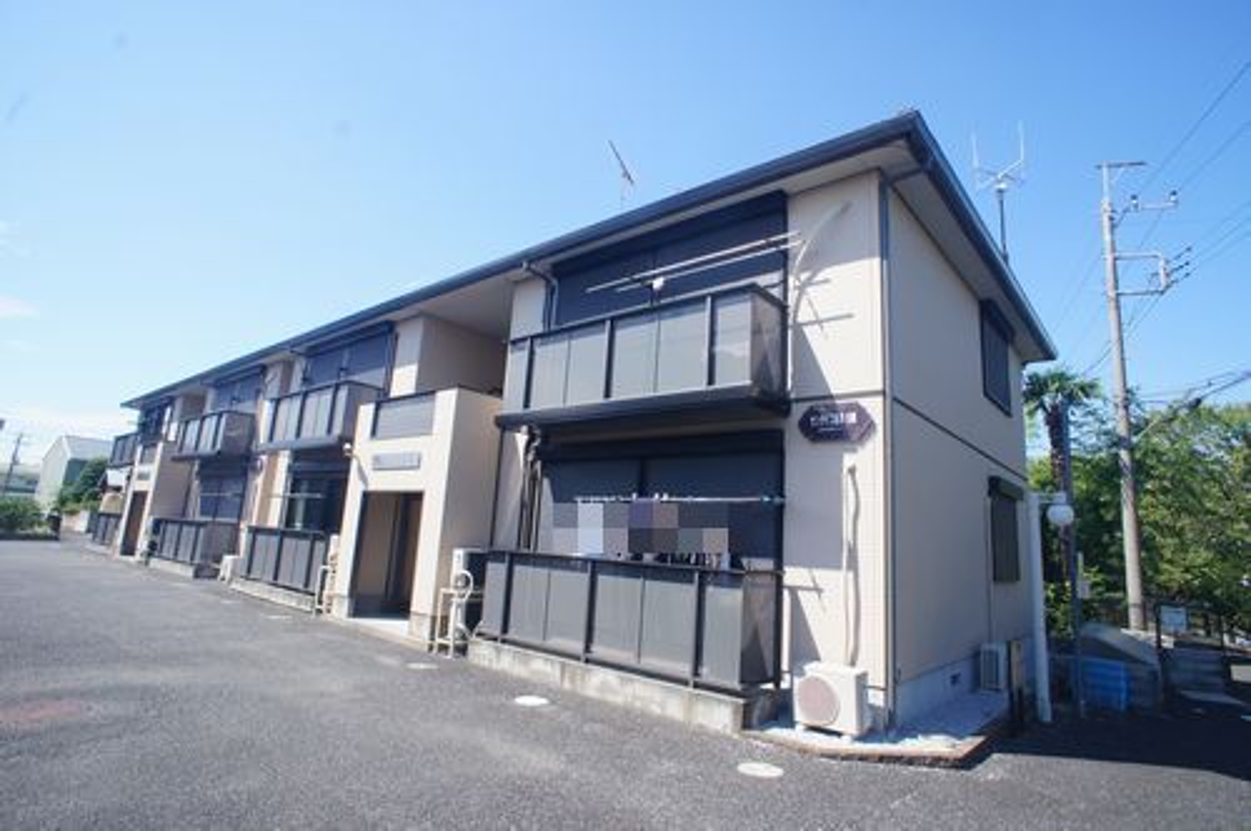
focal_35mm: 24
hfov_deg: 73.8
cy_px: 416
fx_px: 833
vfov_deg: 53.0
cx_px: 626
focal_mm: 16
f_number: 13
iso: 200
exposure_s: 1/160
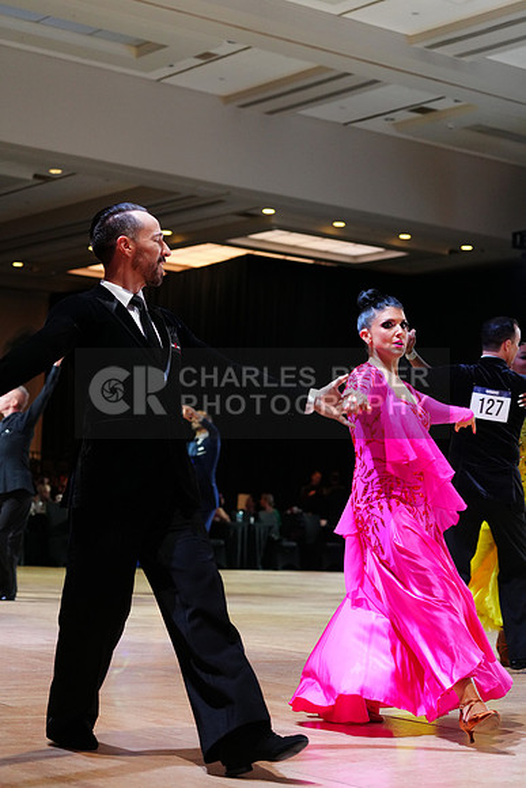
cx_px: 263
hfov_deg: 19.5
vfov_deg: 28.8
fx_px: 1533
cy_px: 394
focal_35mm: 70
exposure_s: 1/250
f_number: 4
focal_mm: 70
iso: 2500
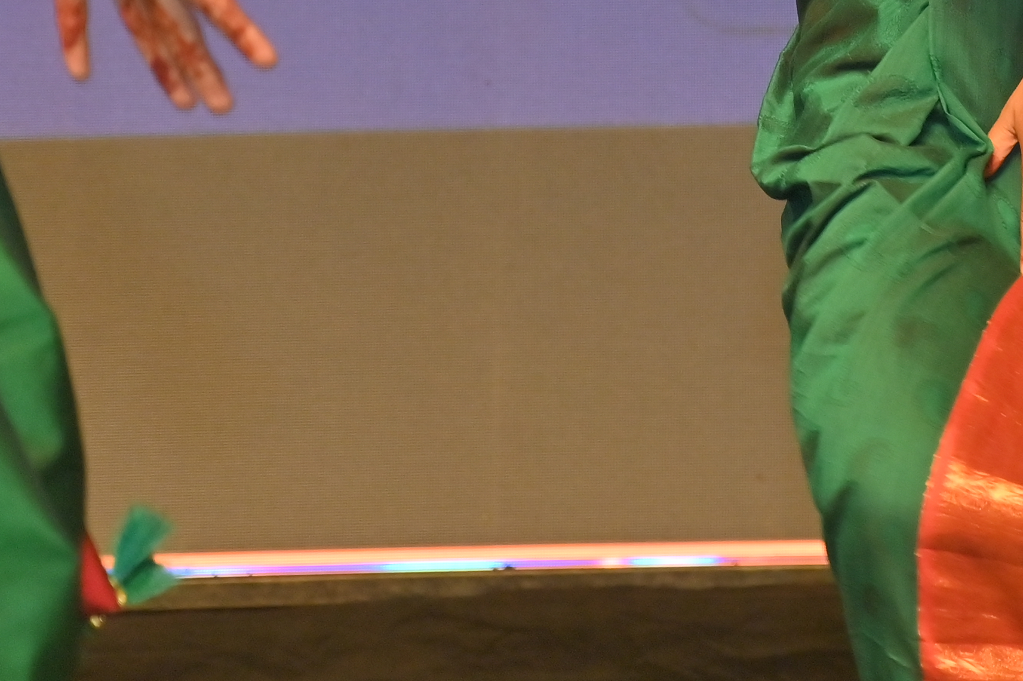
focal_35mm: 115
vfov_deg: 11.5
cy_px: -265
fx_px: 3259
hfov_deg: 17.4
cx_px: 1032
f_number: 5.6
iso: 640
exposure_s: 1/200
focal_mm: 32.5
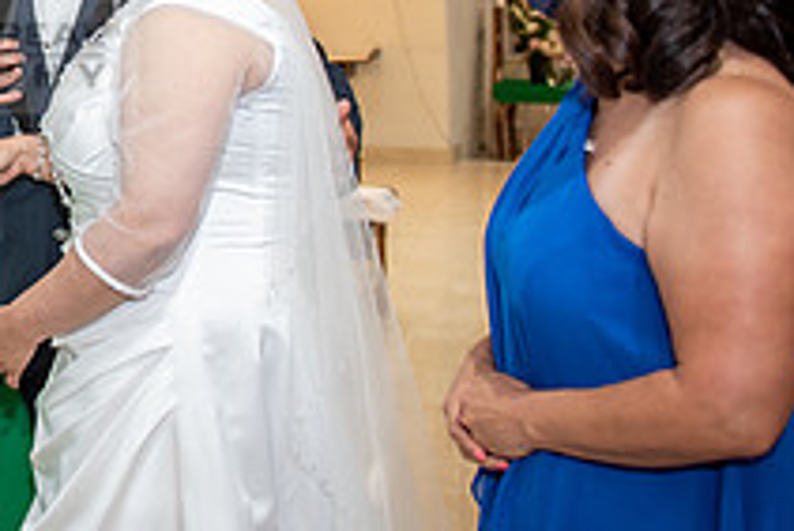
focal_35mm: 66
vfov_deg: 20.1
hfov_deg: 26.7
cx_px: -181
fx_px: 1457
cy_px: 24
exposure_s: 1/160
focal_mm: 24
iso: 1000
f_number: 2.8
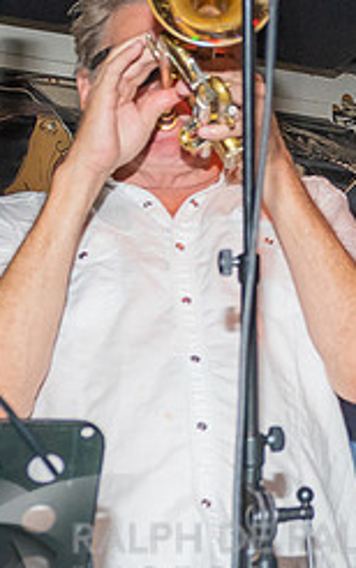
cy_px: 181
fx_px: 2000
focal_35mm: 129
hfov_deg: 9.8
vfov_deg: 16.1
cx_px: 551
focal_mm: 27
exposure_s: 1/200
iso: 800
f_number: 5
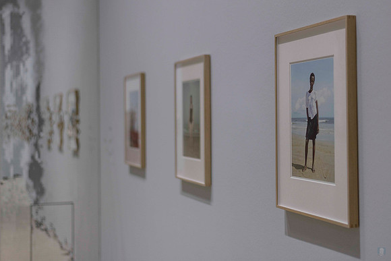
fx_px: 673
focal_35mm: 62
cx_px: 238
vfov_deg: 21.9
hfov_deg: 32.3
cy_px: 102
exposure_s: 1/100
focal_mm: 50
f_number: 1.8
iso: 180
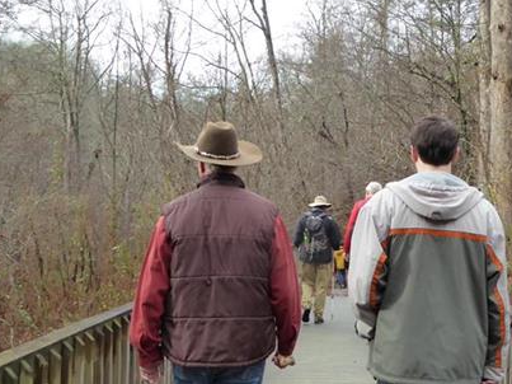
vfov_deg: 27.0
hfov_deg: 35.0
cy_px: 195
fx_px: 798
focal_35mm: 54
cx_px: 362
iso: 250
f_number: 3.5
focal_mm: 5
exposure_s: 1/250
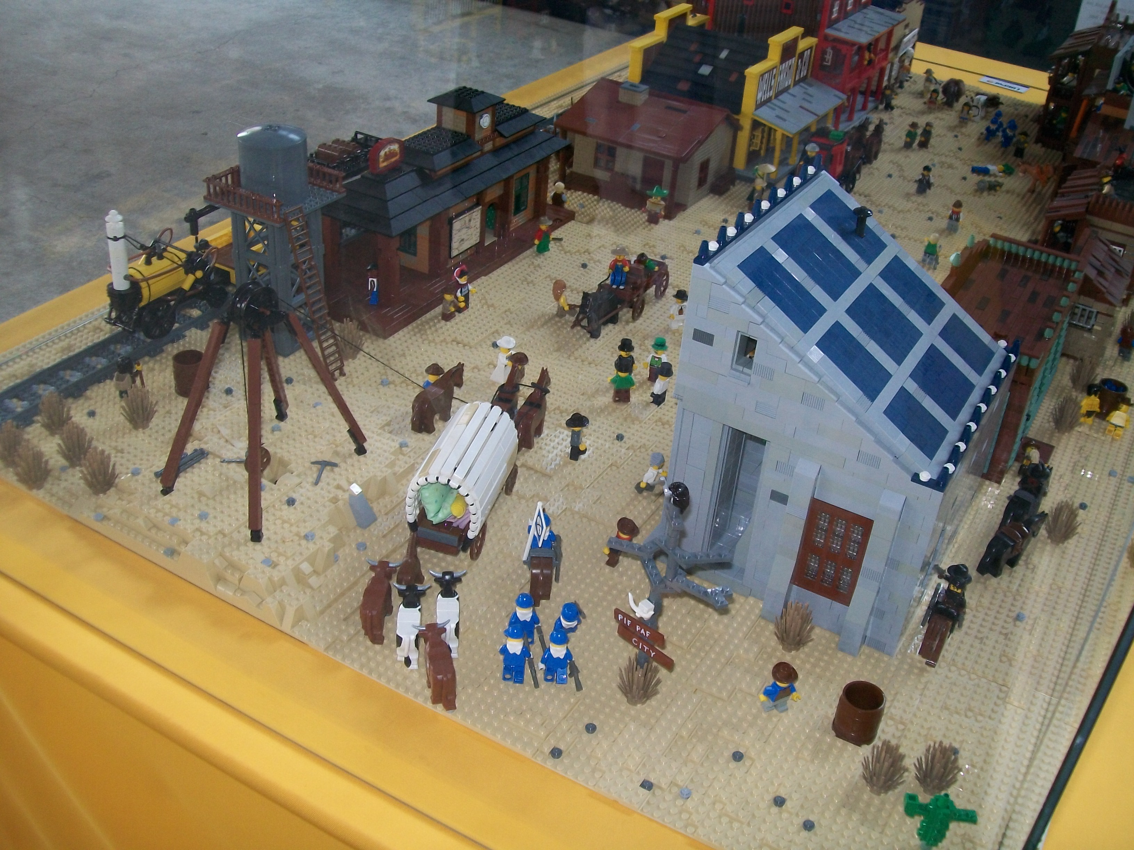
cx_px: 567
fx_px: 1179
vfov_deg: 39.7
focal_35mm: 36
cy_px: 425
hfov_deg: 51.4
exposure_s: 1/30
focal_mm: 6
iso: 80
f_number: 2.7
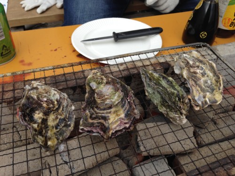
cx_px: 118
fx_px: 224
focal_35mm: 33
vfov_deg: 42.9
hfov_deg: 55.4
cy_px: 88
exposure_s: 1/452
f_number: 2.4
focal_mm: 4.12
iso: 50
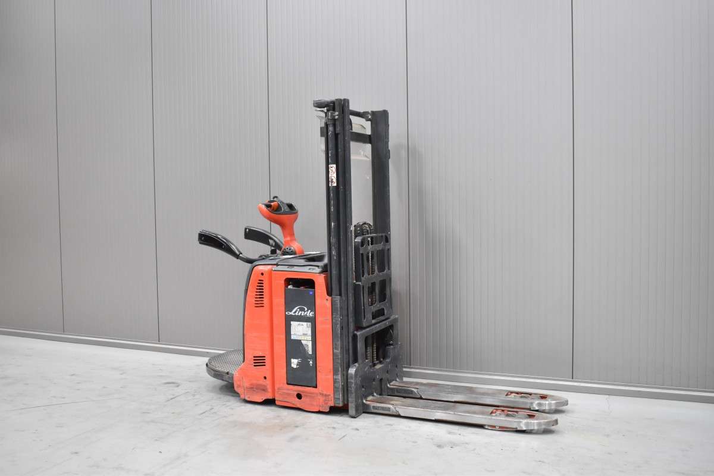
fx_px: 684
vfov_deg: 38.4
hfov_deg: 55.1
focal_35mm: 34
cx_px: 357
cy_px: 238
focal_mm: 23
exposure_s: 1/40
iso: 1600
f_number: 4.5
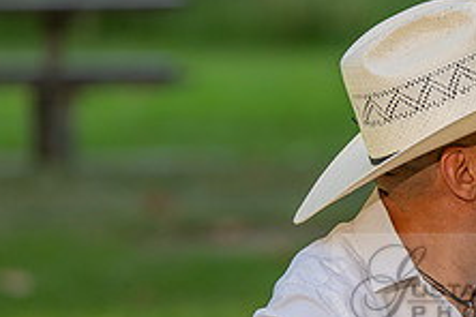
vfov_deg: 2.6
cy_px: 284
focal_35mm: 522
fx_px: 6901
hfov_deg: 3.9
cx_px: 519
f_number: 4
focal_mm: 200
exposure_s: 1/200
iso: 200
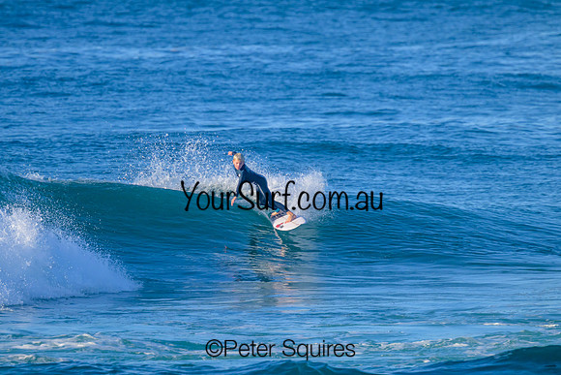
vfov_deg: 2.0
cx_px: 280
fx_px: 10599
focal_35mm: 680
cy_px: 188
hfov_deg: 3.0
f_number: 11
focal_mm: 680
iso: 2000
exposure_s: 1/2000
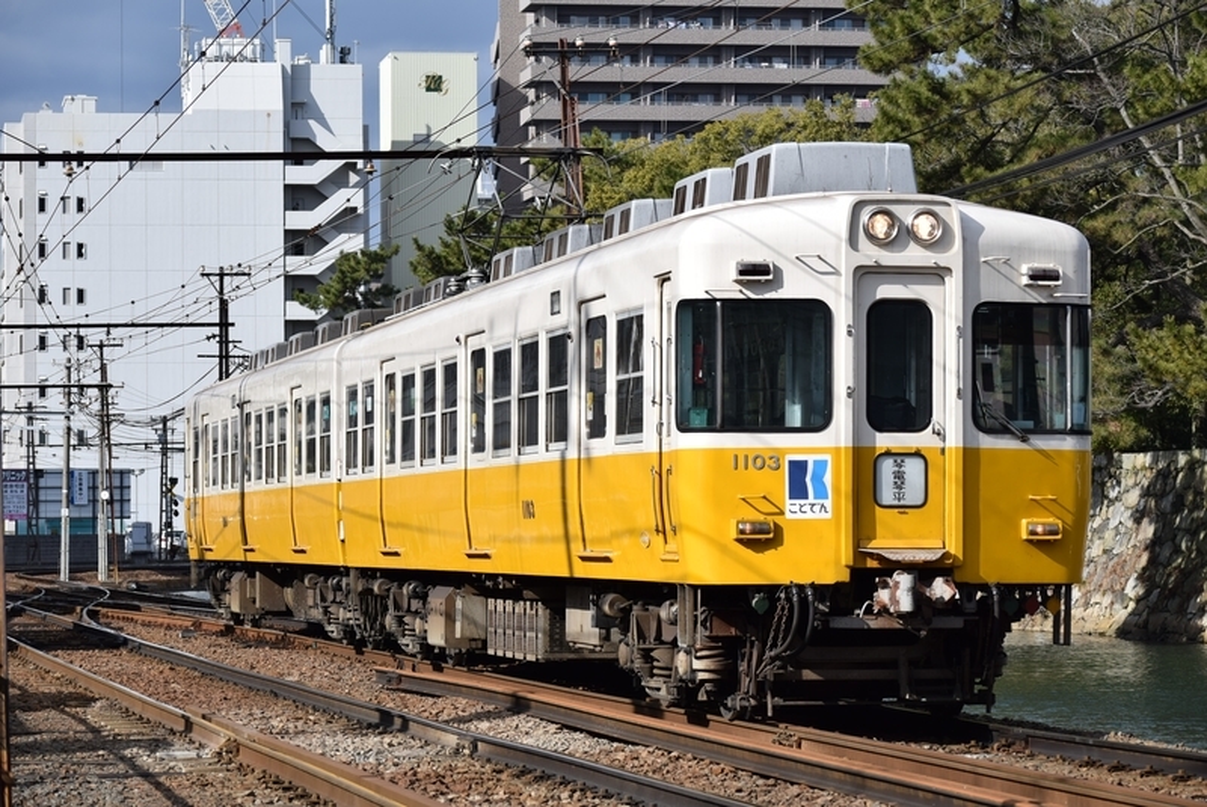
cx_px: 604
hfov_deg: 16.6
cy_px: 404
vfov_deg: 11.2
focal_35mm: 123
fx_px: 4128
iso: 100
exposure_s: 1/640
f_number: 5.6
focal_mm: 82
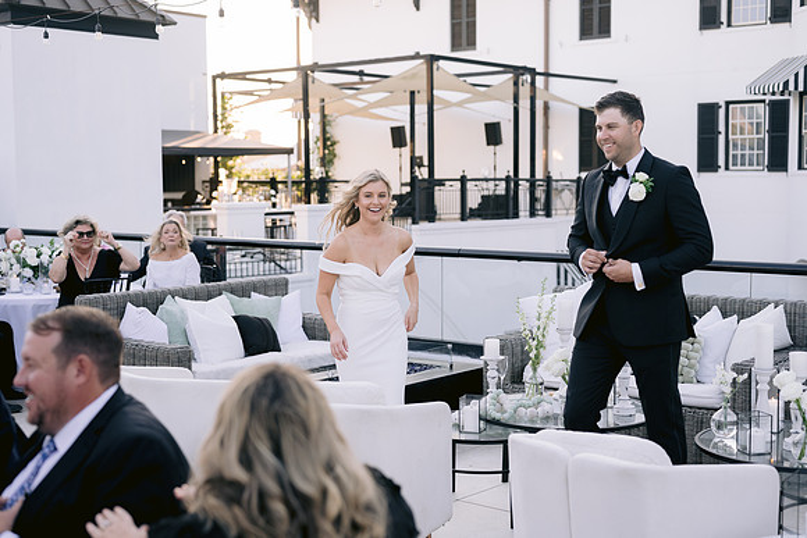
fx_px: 1121
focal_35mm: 50
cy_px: 269
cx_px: 404
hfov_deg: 39.6
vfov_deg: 27.0
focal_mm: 50
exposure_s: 1/640
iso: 400
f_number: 2.8
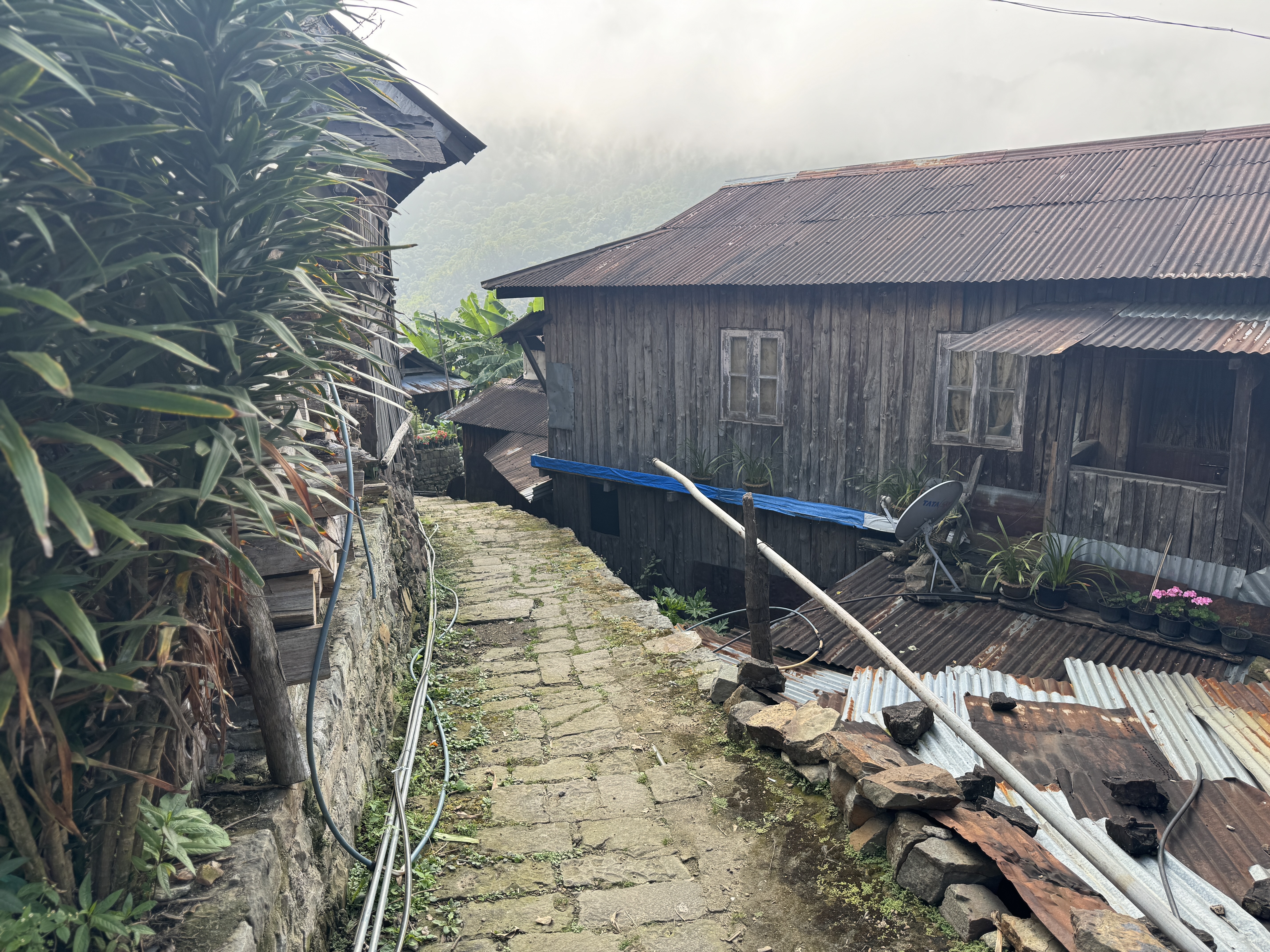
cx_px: 635
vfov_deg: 56.8
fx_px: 881
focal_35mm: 24
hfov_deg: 71.6
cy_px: 476
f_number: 1.78
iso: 80
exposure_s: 1/842
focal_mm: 6.76
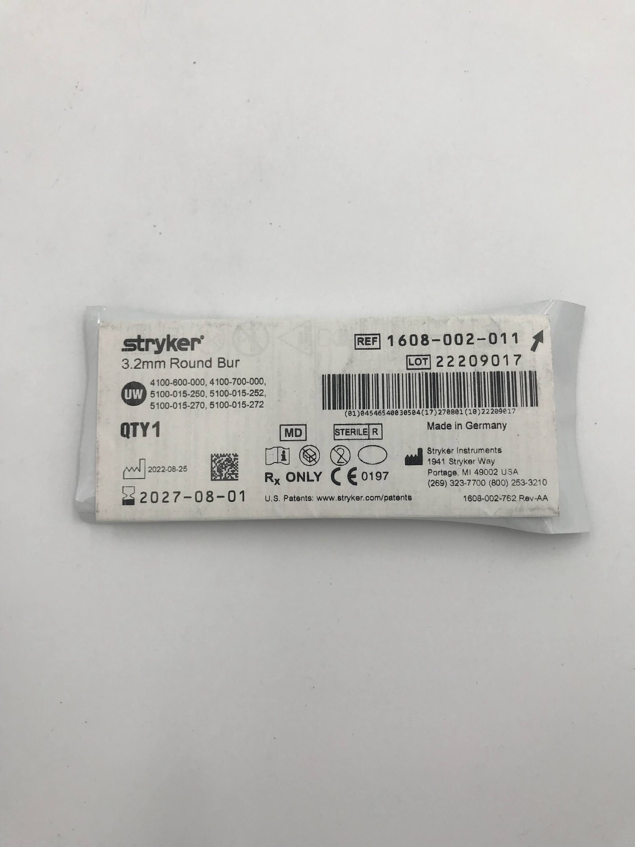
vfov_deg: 63.4
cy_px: 424
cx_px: 318
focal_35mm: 28
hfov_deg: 49.7
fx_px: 685
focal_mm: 3.99
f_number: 1.8
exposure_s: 1/294
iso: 20
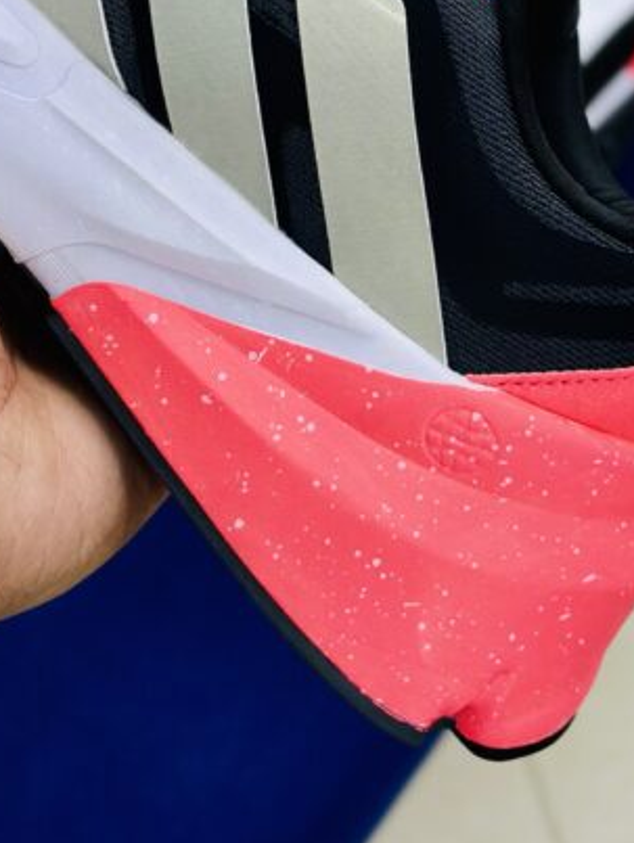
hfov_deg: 13.3
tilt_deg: -59.1
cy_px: 85
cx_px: 234
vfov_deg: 17.4
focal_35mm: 111
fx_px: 2706
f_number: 1.78
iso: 64
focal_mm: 6.86
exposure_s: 1/100
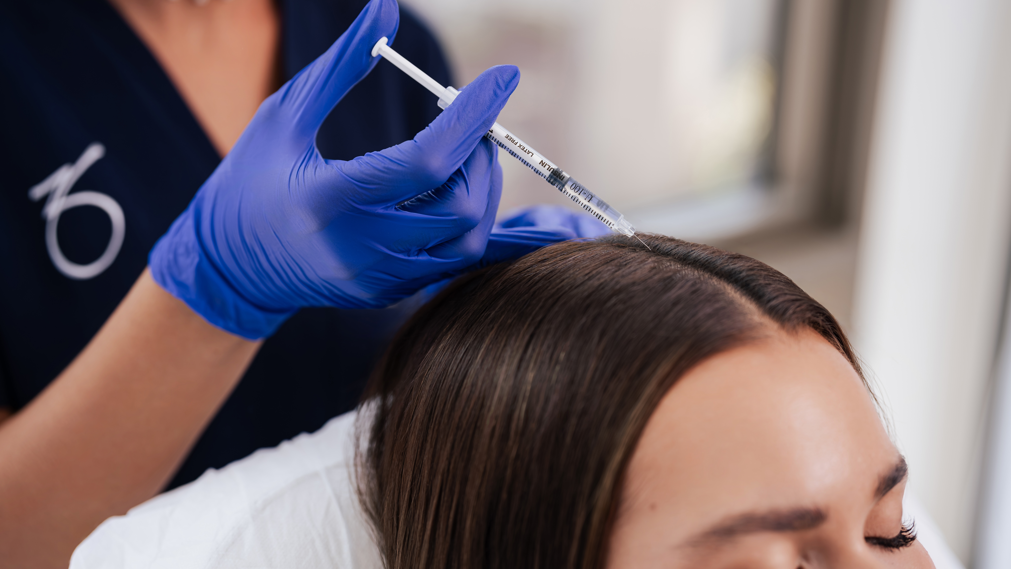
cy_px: 246
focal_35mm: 53
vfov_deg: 22.6
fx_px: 1421
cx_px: 505
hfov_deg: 39.2
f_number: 2.5
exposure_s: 1/250
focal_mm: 50
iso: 200
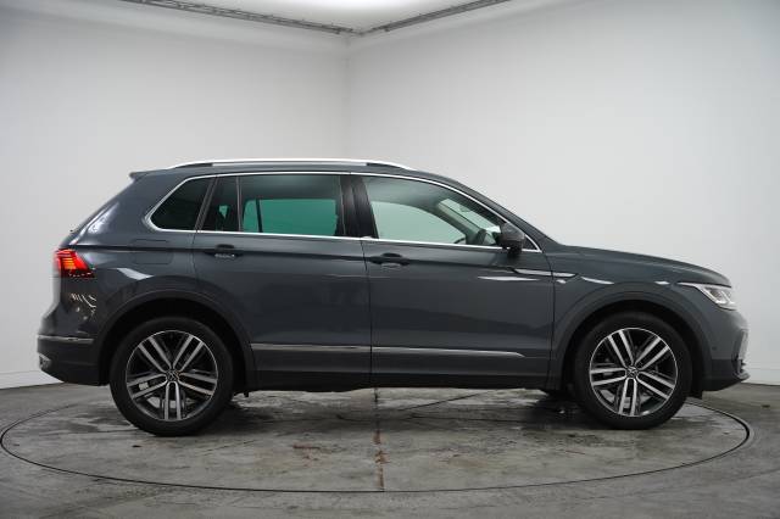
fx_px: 944
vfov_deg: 30.7
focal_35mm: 44
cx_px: 390
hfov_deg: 44.9
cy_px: 260
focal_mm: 43.6
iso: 1250
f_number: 4
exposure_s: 1/160
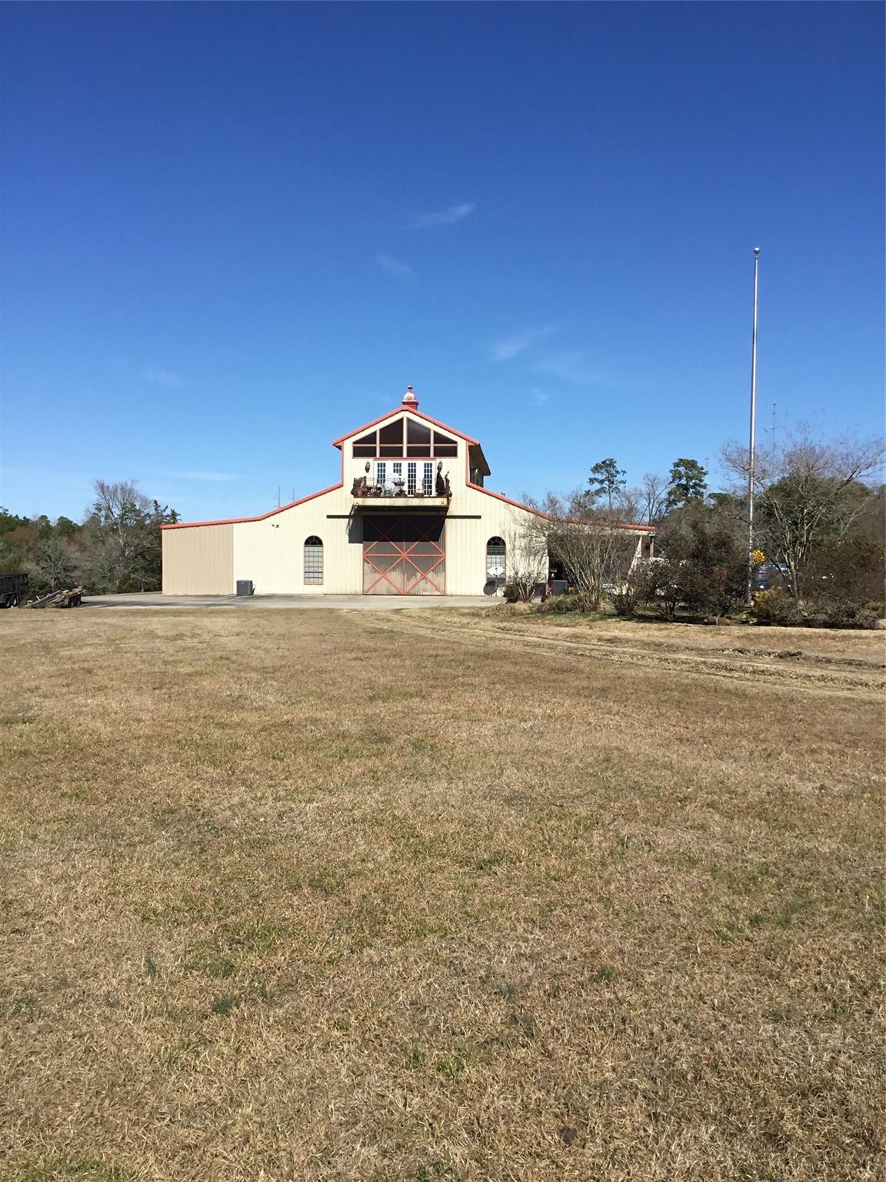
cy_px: 591
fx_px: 1058
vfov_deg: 58.4
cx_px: 443
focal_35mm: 31
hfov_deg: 45.4
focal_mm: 3.3
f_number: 2.4
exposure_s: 1/1988
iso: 25
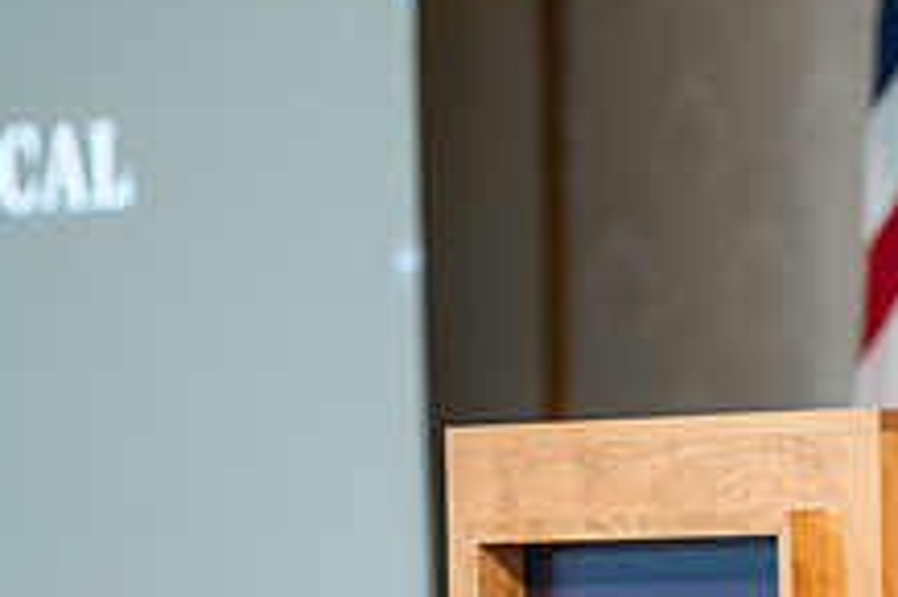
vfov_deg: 2.6
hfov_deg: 3.9
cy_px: 476
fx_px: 13285
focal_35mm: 533
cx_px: 1120
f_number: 3.2
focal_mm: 200
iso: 1600
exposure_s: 1/200
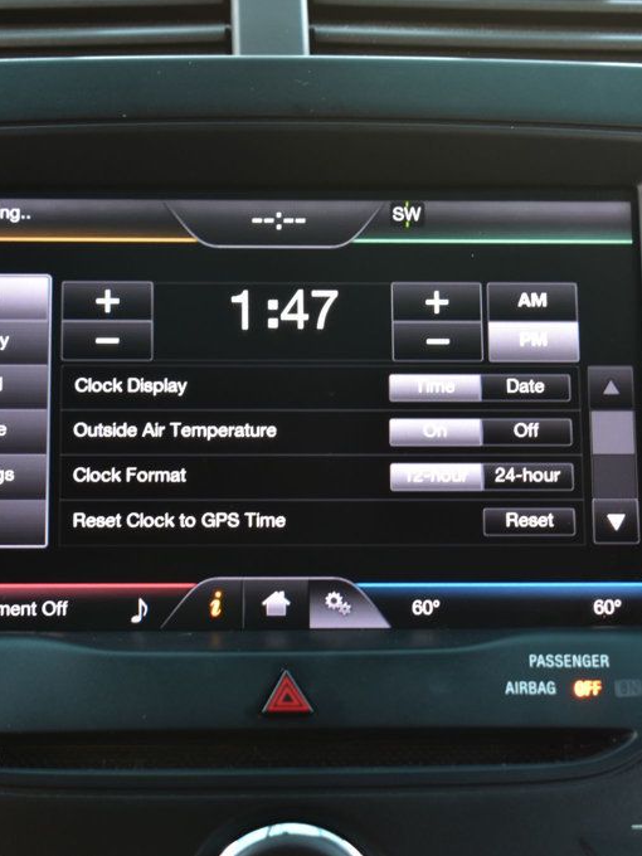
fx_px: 2417
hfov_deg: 15.1
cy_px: 428
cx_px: 278
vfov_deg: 20.1
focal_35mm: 98
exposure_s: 1/15
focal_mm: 45
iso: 450
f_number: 6.3
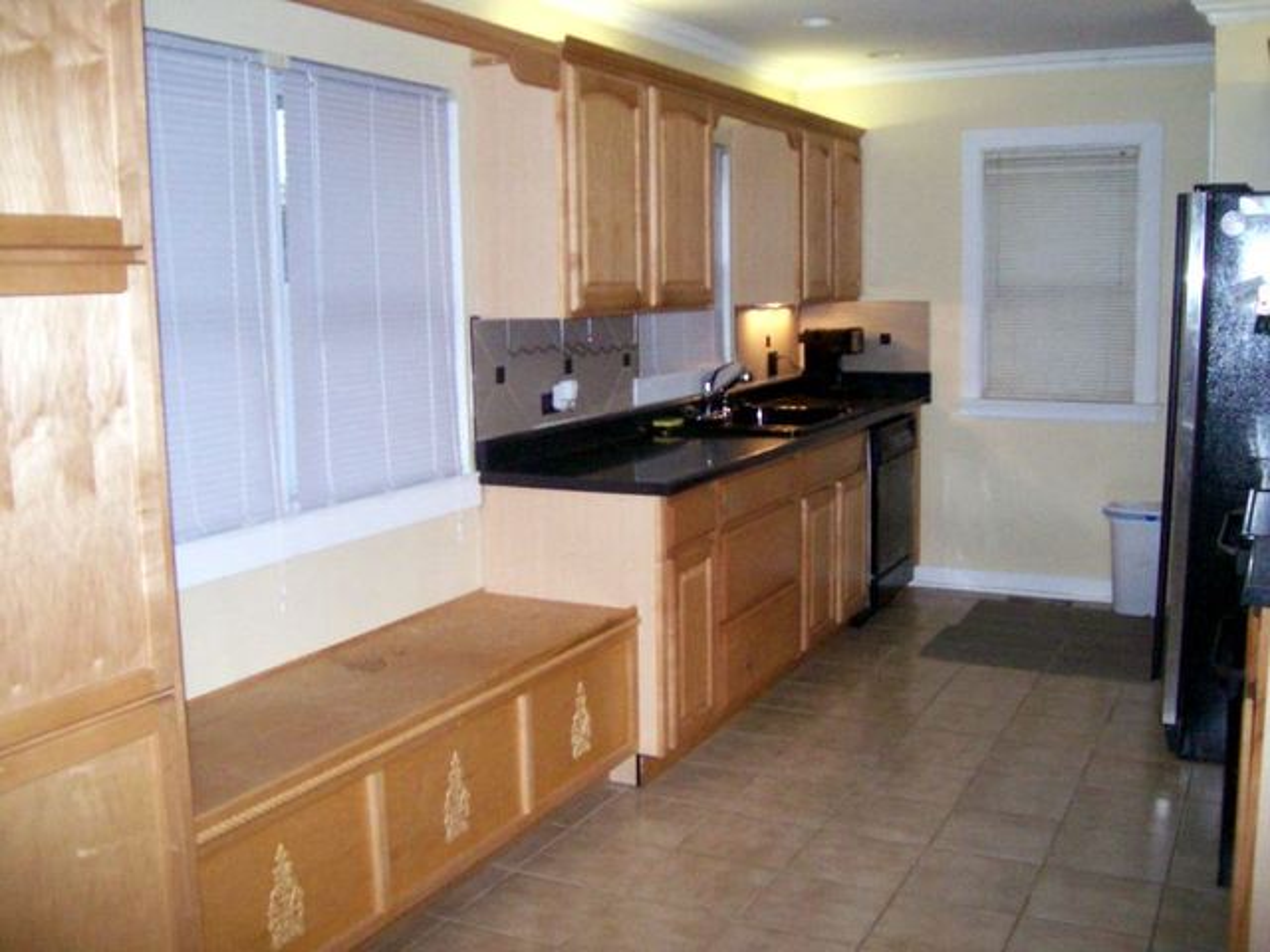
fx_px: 1284
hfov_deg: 52.6
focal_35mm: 35
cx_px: 635
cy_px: 476
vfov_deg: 40.7
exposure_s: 1/125
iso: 400
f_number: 2.8
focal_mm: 5.8
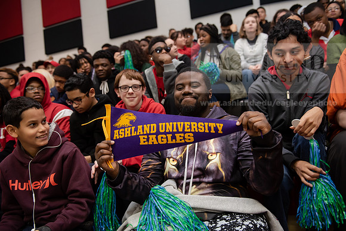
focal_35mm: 29
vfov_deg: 45.0
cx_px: 173
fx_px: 279
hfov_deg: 63.6
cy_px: 116
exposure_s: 1/160
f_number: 3.5
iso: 1600
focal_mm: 29
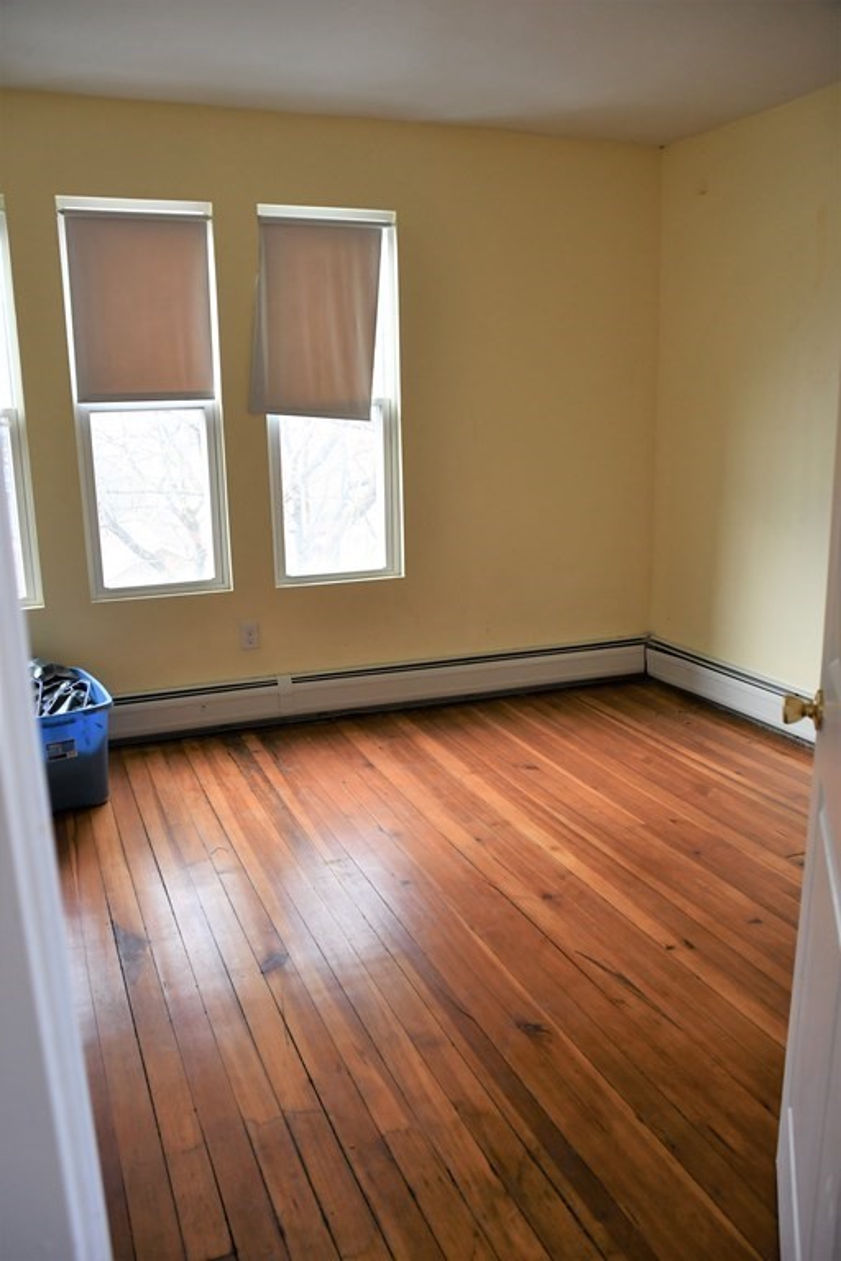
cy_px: 630
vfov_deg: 61.9
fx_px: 1051
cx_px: 420
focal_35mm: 30
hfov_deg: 43.6
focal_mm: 20
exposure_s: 1/160
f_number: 3.5
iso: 800
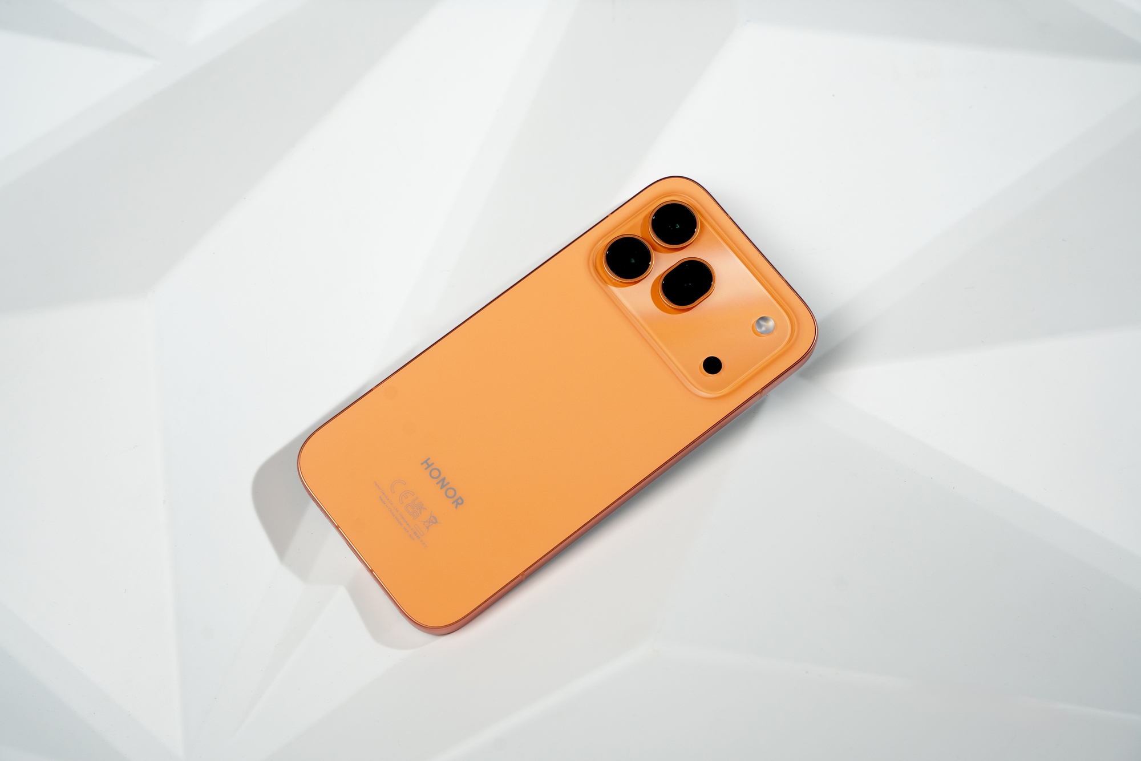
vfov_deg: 19.5
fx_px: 2219
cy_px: 380
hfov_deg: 28.8
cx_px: 570
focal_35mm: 70
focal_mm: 70
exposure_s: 1/200
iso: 500
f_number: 7.1
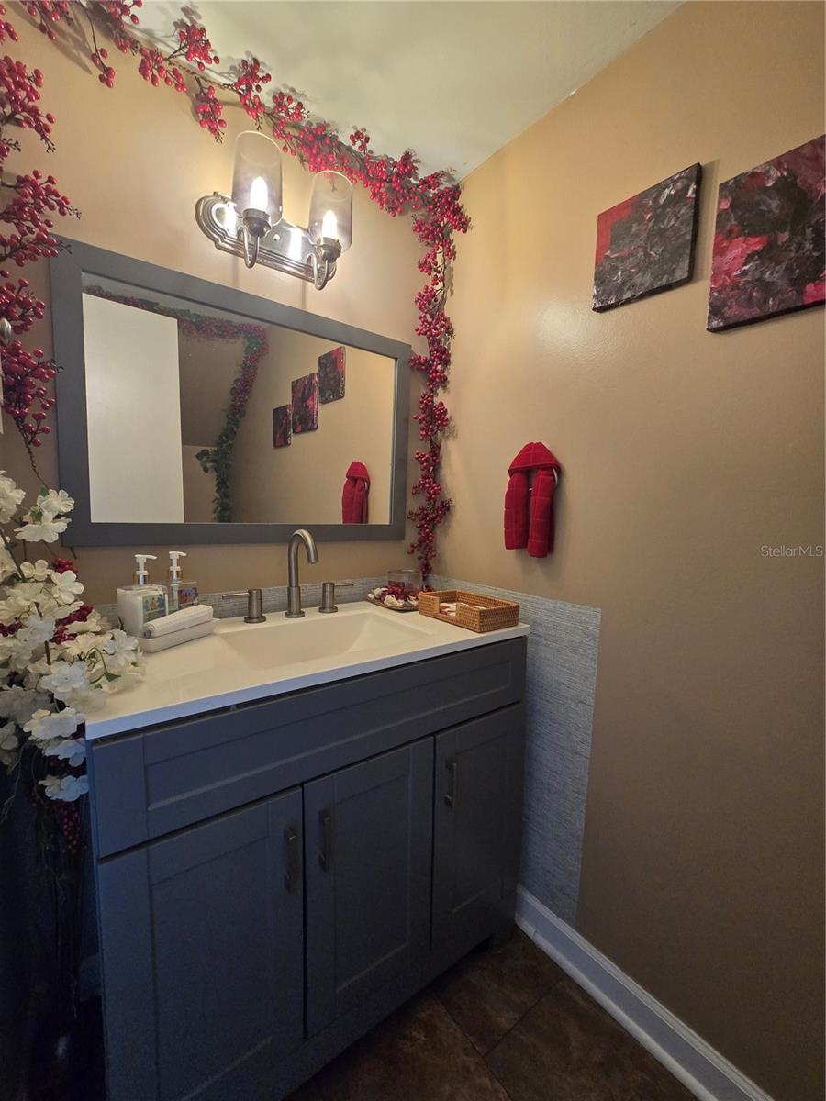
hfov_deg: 89.9
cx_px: 413
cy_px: 550
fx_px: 414
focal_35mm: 13
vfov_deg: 106.2
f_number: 2.2
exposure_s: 1/60
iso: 320
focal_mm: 2.2
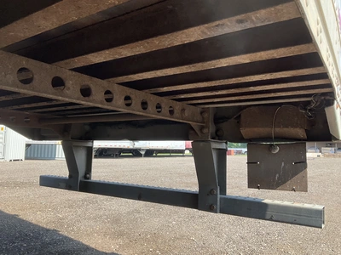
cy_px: 128
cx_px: 170
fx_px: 286
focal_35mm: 29
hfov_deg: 61.7
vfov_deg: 48.2
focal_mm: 3
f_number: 1.8
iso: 25
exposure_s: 1/540
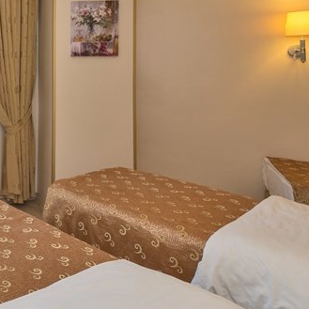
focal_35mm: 37
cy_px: 70
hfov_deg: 33.2
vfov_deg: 43.2
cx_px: -92
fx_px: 374
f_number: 11
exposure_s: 1/3
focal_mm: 14
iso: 100
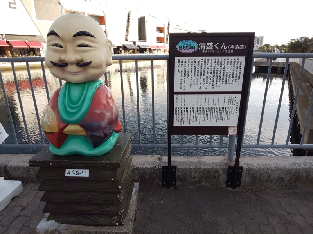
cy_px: 117
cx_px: 156
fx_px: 181
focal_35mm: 20
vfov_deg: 66.0
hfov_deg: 81.7
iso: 28
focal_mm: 3.45
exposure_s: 1/321
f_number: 1.94
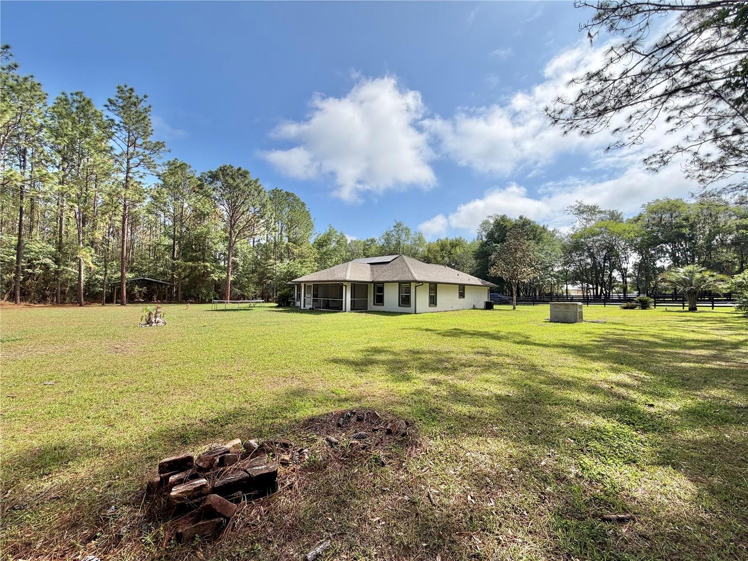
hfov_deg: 102.1
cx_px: 374
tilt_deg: +1.8
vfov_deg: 85.7
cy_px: 280
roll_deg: -0.3
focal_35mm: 14
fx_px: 303
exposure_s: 1/1125
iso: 20
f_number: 2.2
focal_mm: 2.22
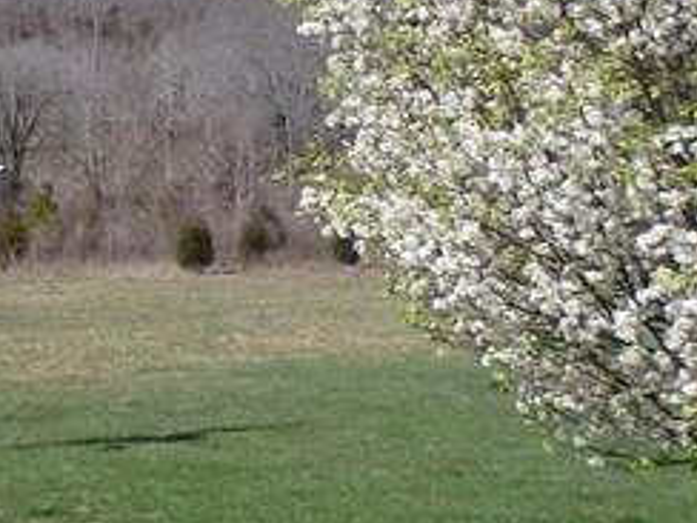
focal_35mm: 105
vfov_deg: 14.0
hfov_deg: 15.3
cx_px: -668
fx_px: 2114
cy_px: 94
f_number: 8.7
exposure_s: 1/160
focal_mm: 4.5
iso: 100
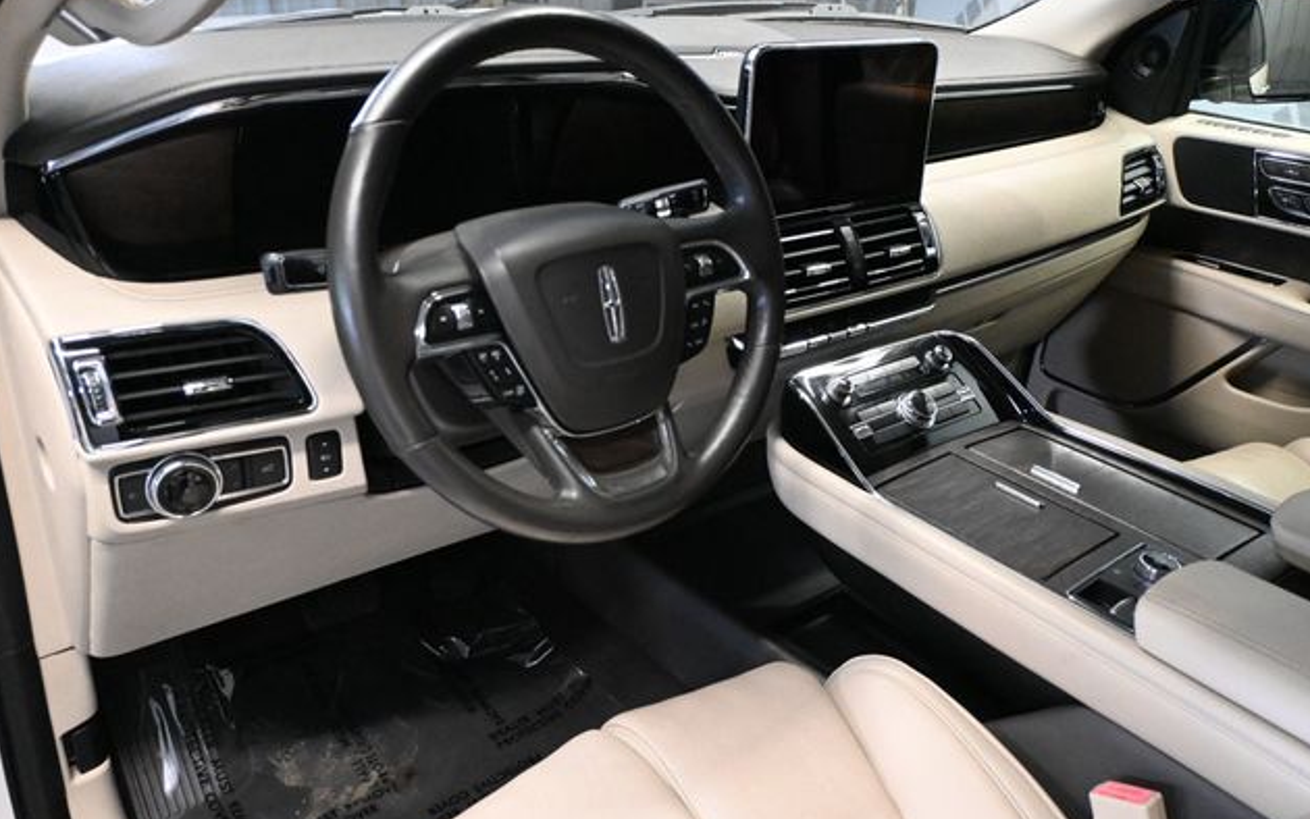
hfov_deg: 62.4
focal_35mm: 30
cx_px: 651
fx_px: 1080
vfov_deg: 41.5
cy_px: 420
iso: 6400
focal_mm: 19.5
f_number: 3.8
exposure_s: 1/60
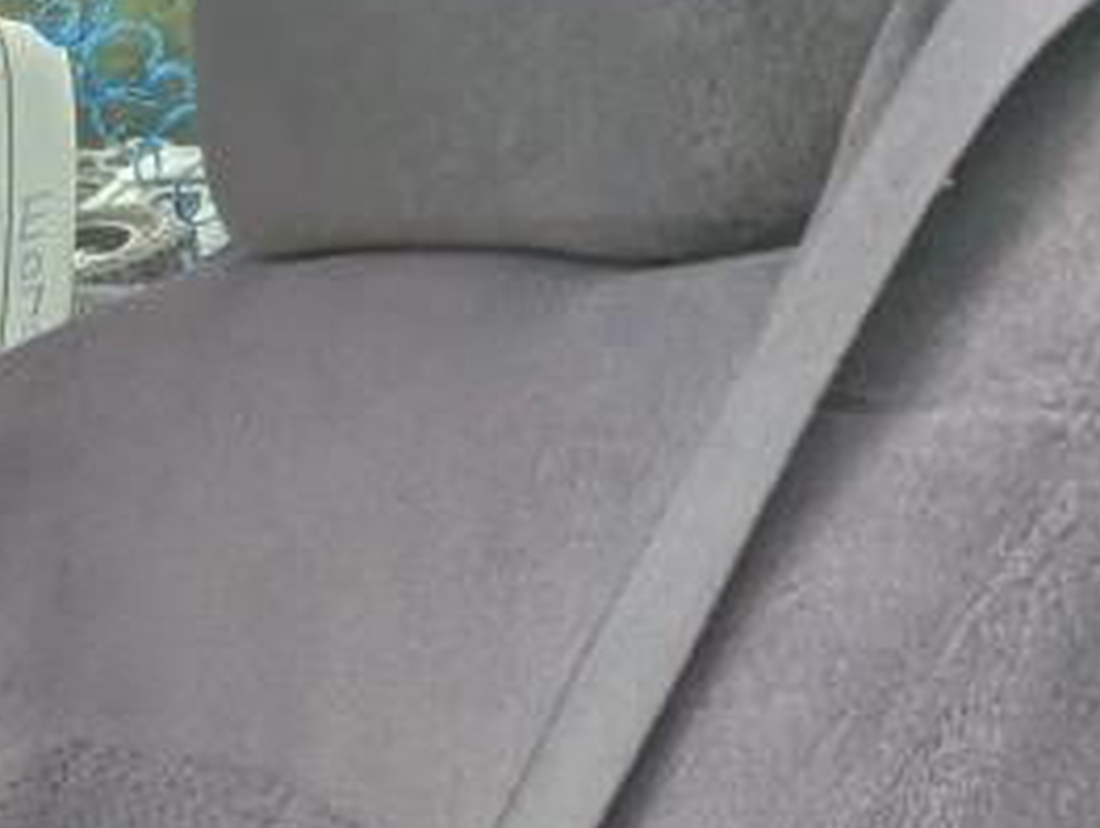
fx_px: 2005
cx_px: -885
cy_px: 949
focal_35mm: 63
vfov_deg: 21.9
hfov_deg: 20.9
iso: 39
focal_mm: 1.95
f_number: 2.2
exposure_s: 1/760
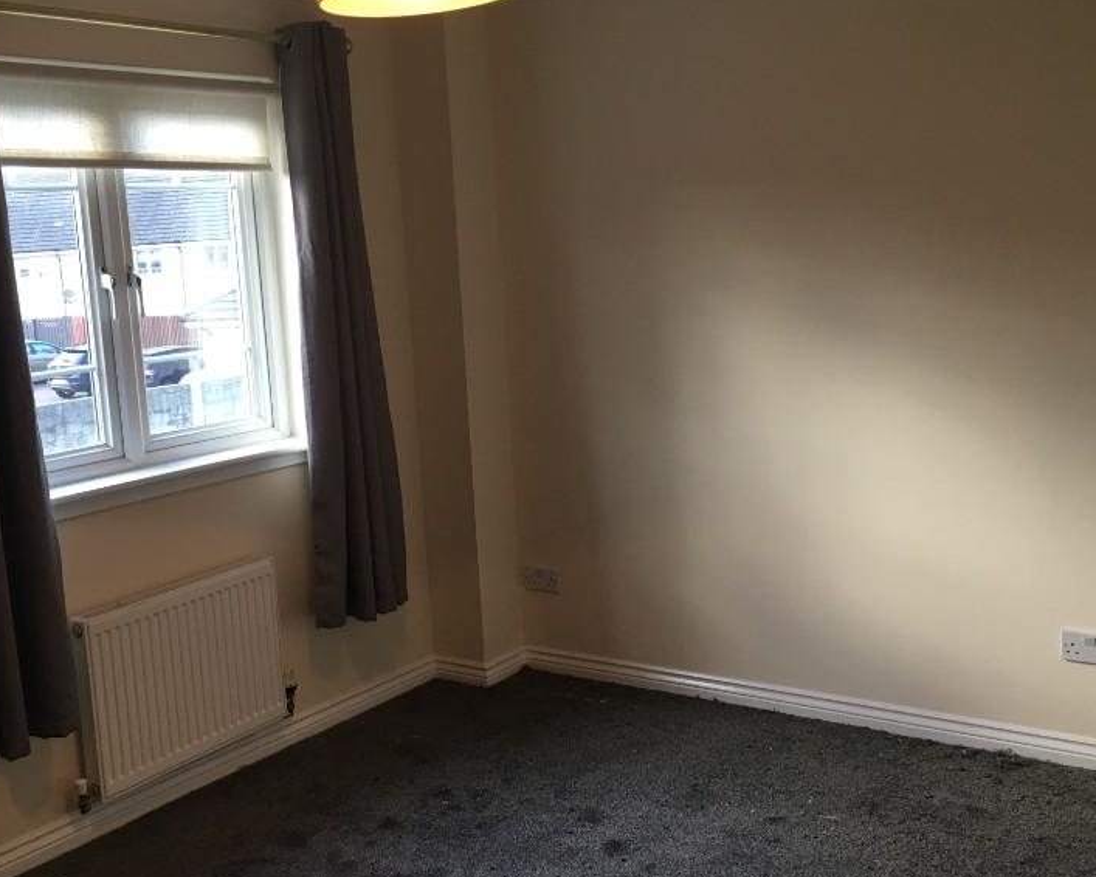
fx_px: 1330
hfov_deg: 44.6
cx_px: 451
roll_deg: +4.2
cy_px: 415
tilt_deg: -7.2
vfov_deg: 36.5
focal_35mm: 41
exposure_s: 1/33
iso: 50
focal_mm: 4.15
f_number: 2.2
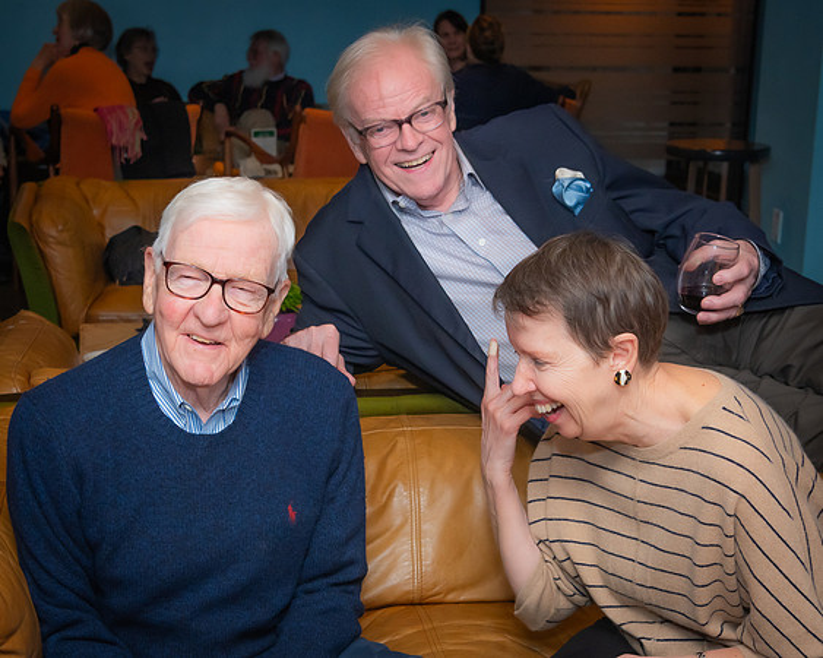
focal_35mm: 67
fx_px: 1624
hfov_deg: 28.4
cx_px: 445
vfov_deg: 22.7
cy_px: 468
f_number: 5.6
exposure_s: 1/60
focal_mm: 35
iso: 500
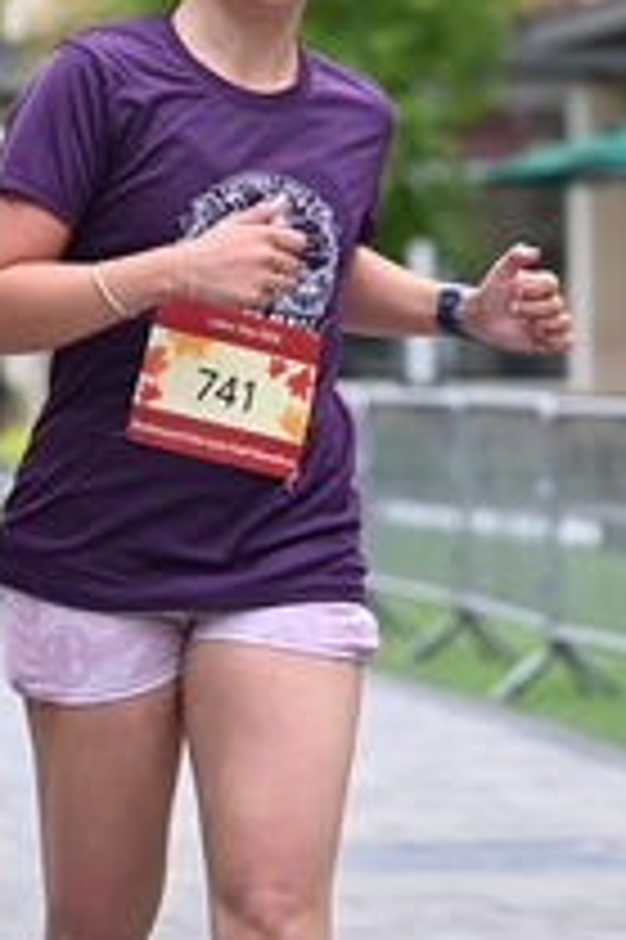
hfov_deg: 6.3
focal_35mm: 216
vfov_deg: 9.5
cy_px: 81
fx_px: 5643
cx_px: 376
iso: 640
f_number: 2.8
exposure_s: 1/1600
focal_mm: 82
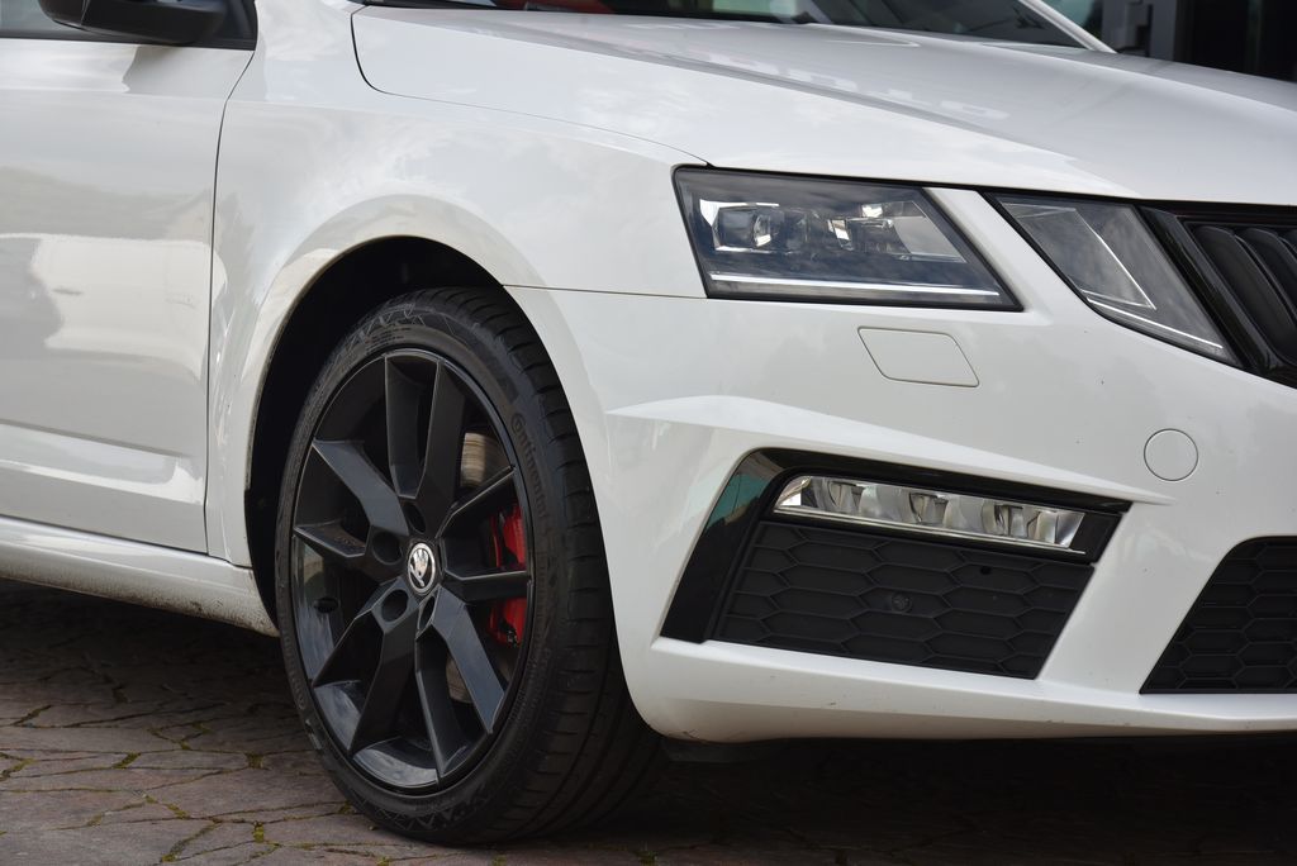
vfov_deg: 16.7
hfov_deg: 24.7
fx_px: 2956
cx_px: 648
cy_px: 433
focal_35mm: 82
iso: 500
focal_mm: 82
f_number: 10
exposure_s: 1/400
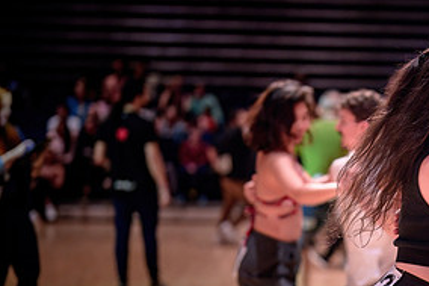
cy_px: 232
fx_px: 1465
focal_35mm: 123
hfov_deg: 16.4
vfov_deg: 11.1
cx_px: 394
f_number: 1.2
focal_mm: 50
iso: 1250
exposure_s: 1/320
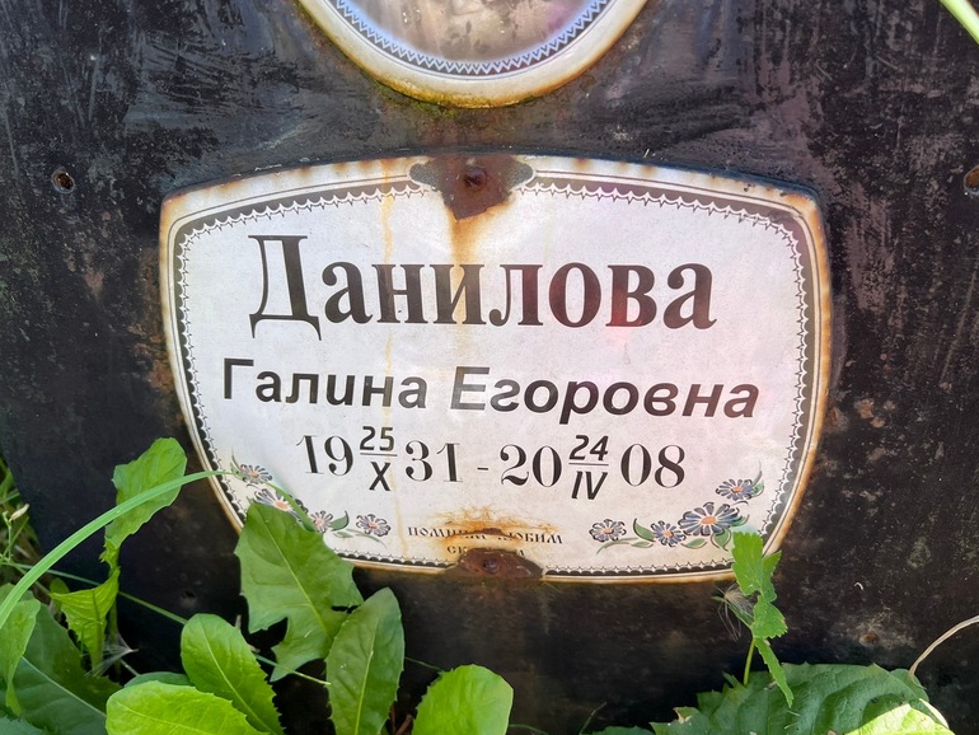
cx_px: 507
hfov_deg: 65.3
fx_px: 764
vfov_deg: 51.4
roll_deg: +4.9
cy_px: 369
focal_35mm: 27
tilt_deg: -44.9
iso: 50
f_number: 1.5
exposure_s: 1/894
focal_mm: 5.7
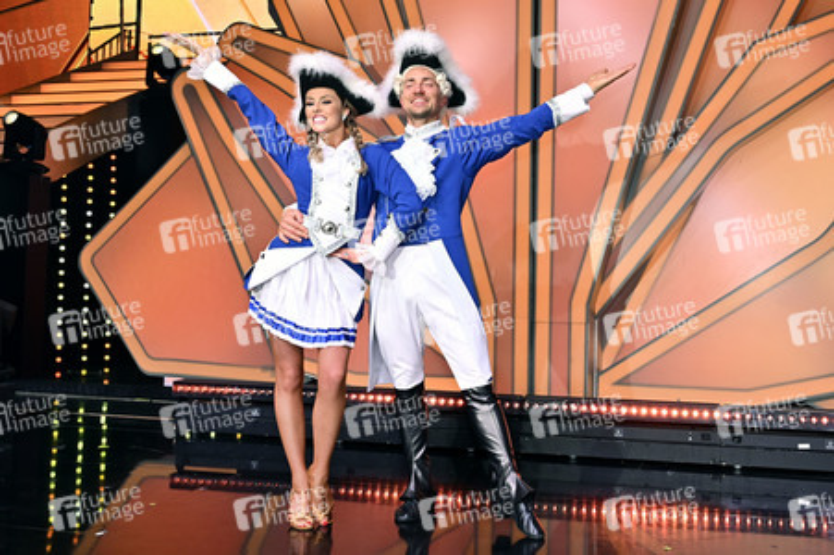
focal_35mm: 31
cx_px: 417
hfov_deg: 60.3
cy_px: 278
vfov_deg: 42.3
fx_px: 718
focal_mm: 31
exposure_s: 1/200
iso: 1000
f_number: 4.5
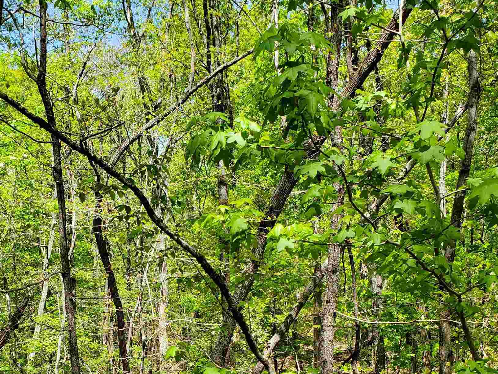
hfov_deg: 38.2
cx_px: 147
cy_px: 327
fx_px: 705
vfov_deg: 28.7
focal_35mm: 49
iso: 50
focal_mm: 4.3
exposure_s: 1/632
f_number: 2.4
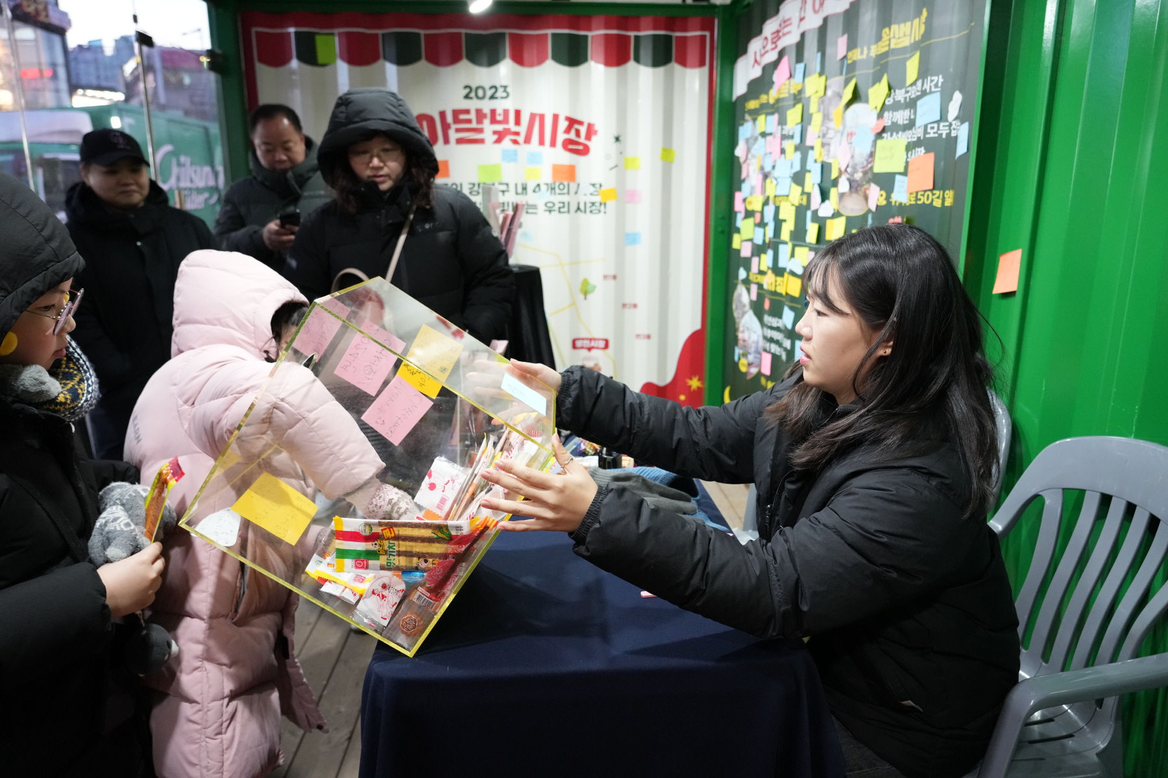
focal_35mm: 24
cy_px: 389
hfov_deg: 73.7
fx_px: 779
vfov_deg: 53.1
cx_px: 584
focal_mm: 24
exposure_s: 1/125
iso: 4000
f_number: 4
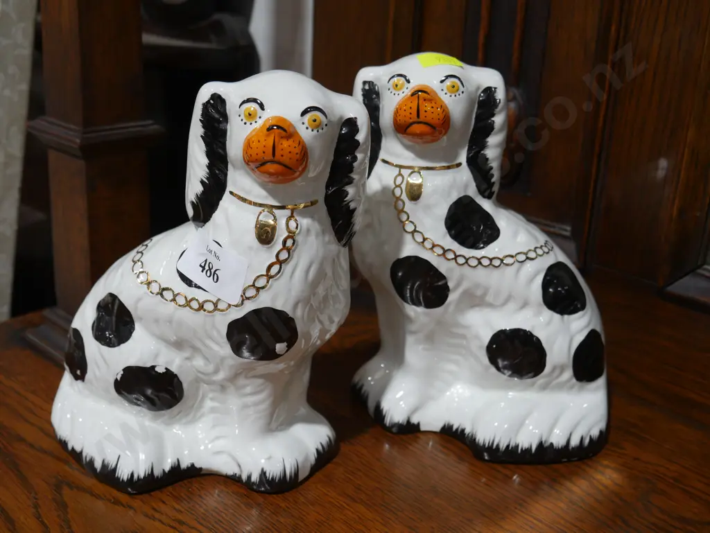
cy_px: 266
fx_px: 821
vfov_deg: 36.0
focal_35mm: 40
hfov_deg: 46.8
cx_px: 355
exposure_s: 1/60
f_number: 4.5
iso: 400
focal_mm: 20
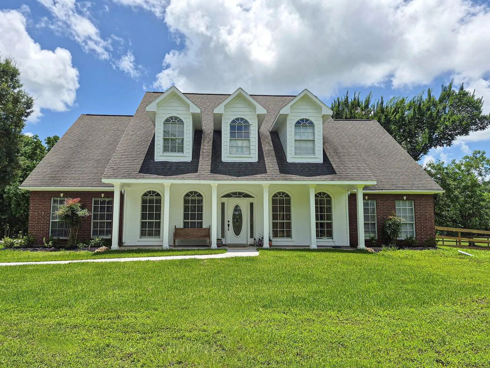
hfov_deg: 71.6
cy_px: 190
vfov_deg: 56.8
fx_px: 340
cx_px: 240
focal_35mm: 24
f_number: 1.8
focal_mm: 5.4
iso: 80
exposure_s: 1/7696
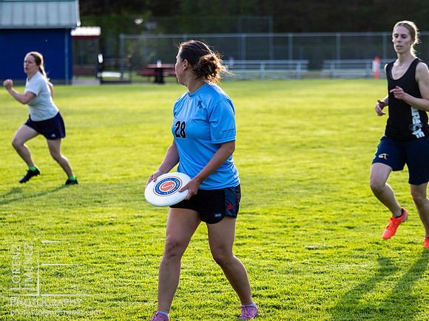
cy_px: 160
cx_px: 214
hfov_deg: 12.5
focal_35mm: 158
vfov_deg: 9.4
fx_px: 1958
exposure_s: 1/1000
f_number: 2.8
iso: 250
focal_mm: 79
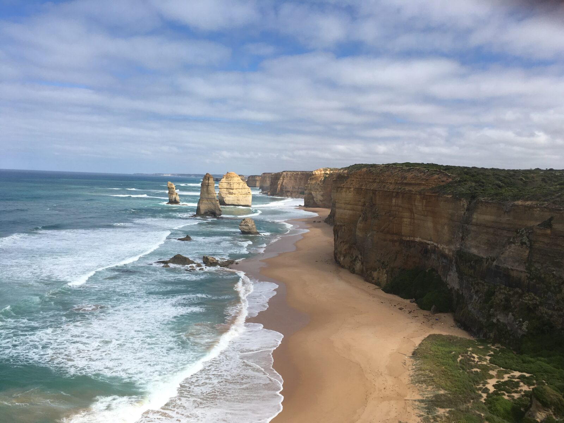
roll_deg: -2.3
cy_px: 212
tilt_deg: -2.7
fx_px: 472
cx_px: 282
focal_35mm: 29
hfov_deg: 61.7
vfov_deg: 48.2
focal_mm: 4.15
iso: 25
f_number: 2.2
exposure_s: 1/2404
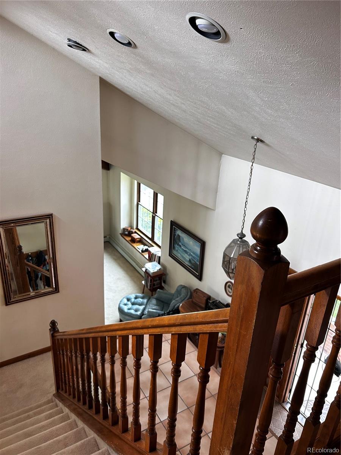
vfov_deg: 67.3
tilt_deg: -23.0
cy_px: 228
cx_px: 170
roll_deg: -3.8
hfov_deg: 53.1
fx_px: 341
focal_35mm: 26
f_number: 1.5
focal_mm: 5.7
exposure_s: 1/68
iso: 125
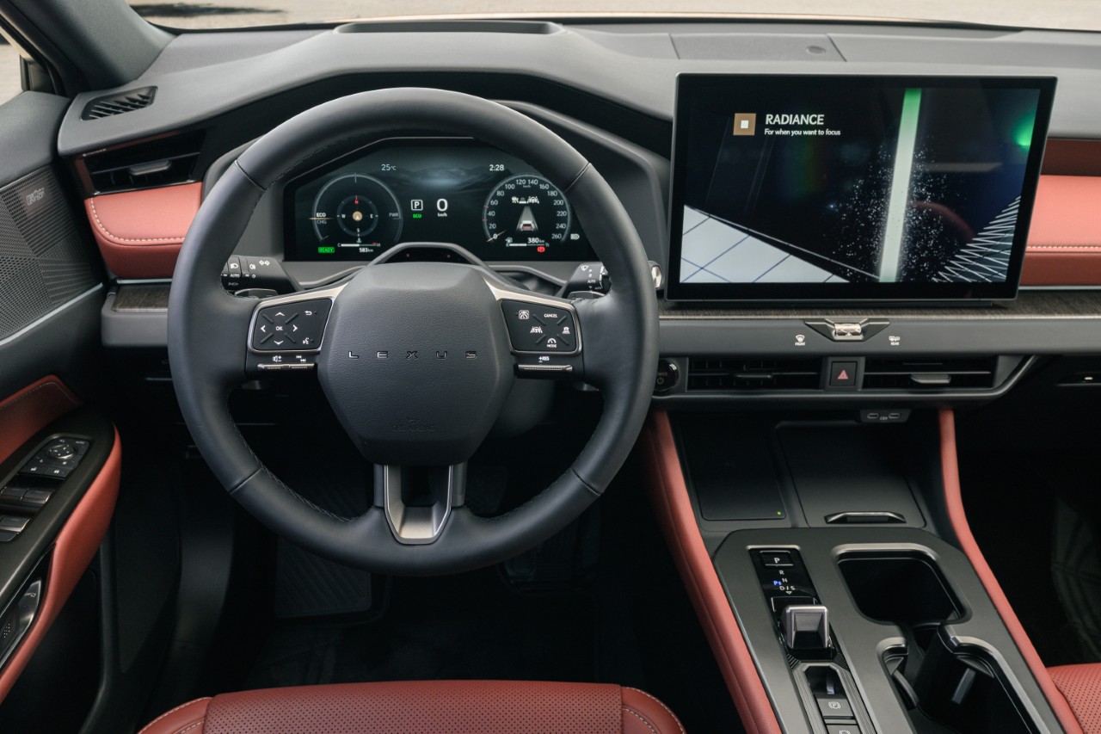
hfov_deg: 62.8
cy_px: 367
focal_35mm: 30
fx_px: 902
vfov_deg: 44.3
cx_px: 550
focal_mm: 29.5
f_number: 9
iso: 500
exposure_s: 1/40
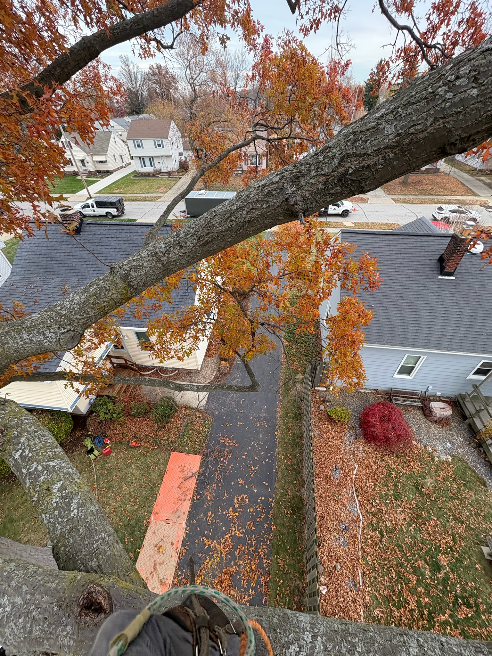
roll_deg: +4.5
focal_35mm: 14
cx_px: 246
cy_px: 328
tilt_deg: -39.7
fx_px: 265
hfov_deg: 85.7
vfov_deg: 102.1
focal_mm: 2.22
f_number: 2.2
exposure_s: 1/308
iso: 64
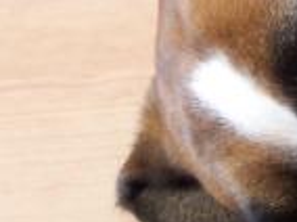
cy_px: 80
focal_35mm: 297
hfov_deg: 6.6
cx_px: 450
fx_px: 2544
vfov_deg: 5.0
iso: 140
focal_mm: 15.6
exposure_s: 1/45
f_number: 3.2
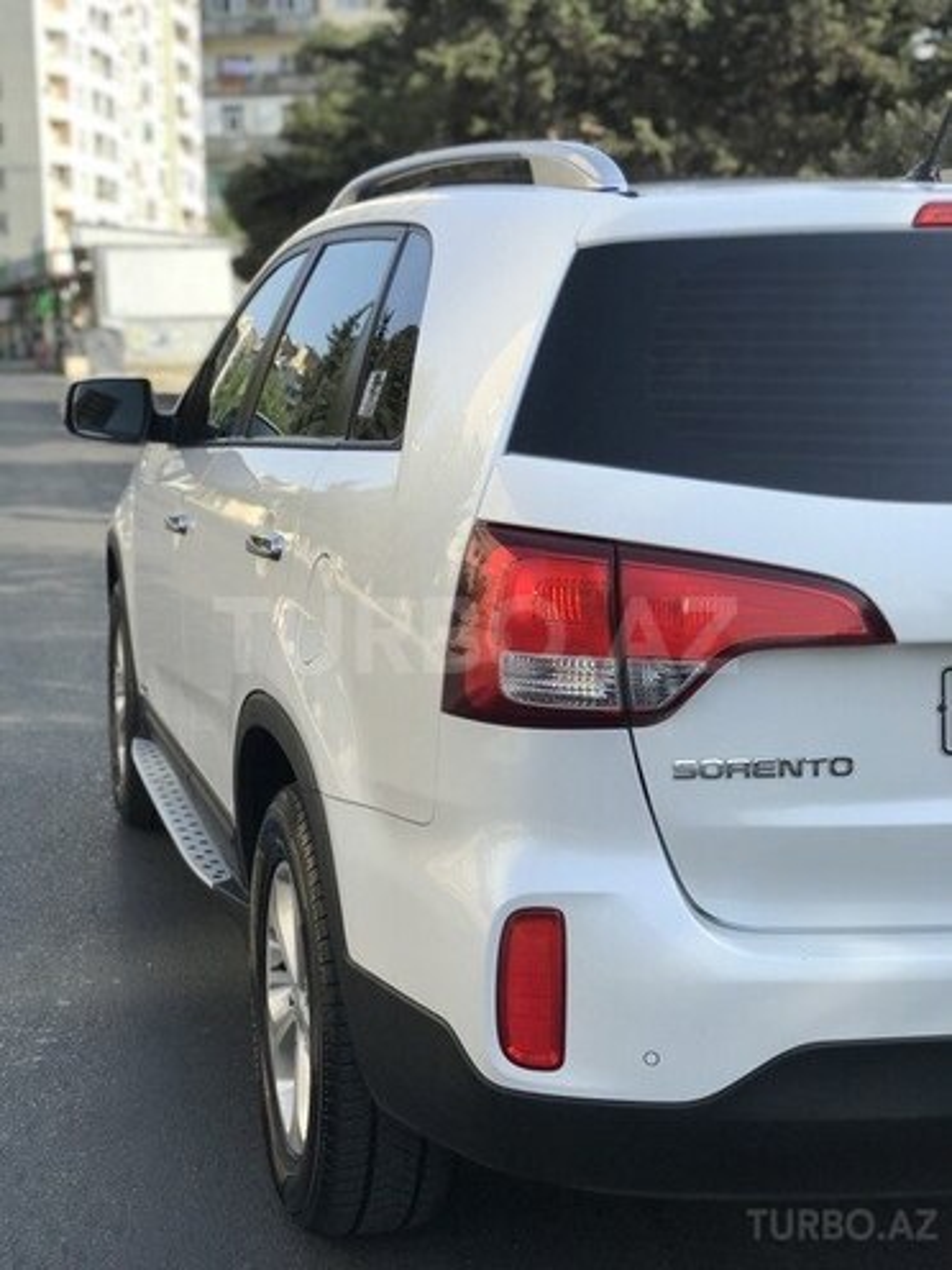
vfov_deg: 33.8
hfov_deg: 25.7
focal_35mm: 57
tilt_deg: -6.1
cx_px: 476
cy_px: 635
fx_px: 2090
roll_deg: +1.6
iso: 20
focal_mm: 6.6
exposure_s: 1/409
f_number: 2.8
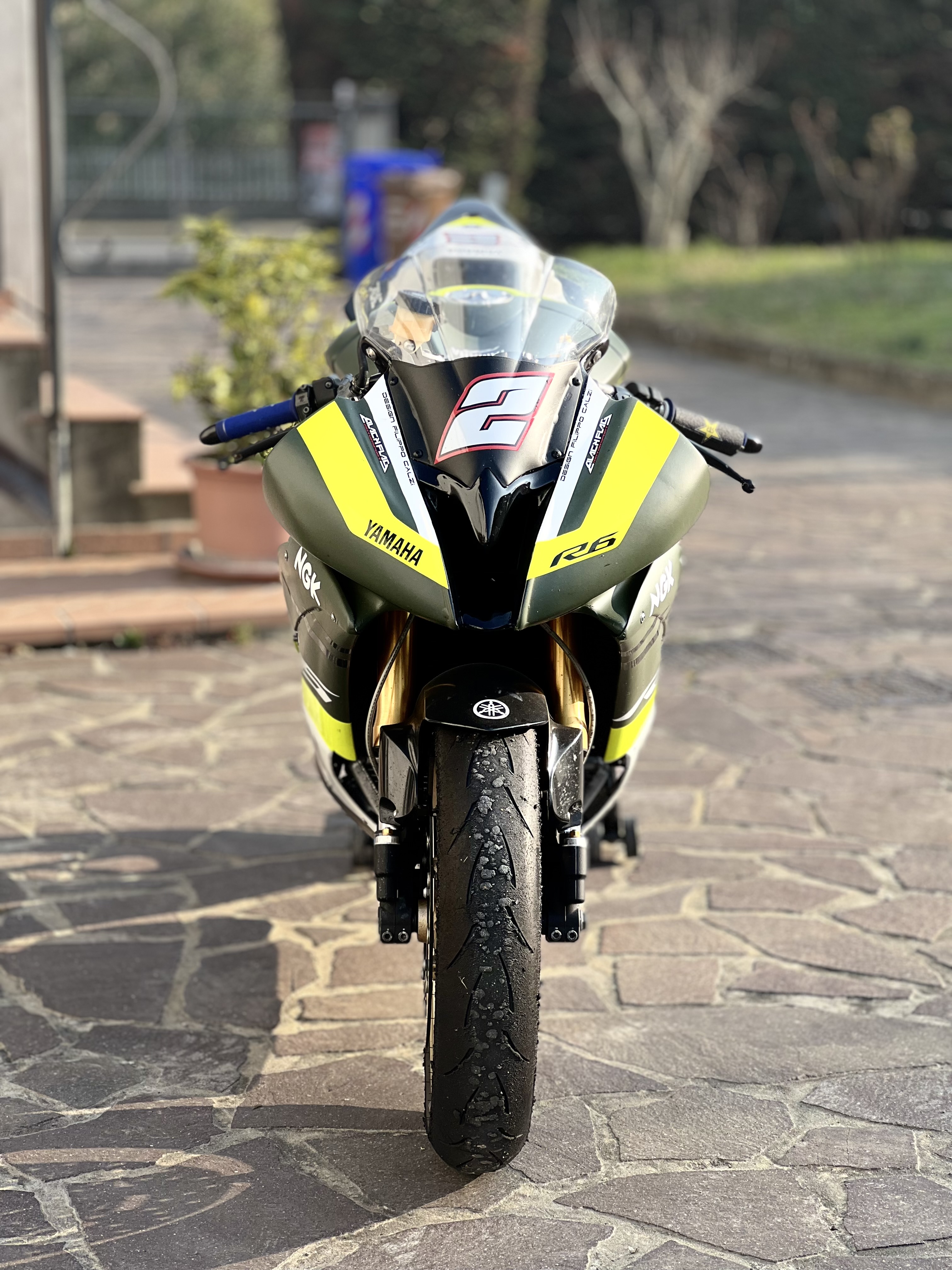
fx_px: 2824
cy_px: 635
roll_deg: -0.3
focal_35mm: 77
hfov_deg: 19.1
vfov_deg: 25.3
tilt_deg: -9.4
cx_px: 476
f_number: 2.8
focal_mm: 9
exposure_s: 1/156
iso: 25
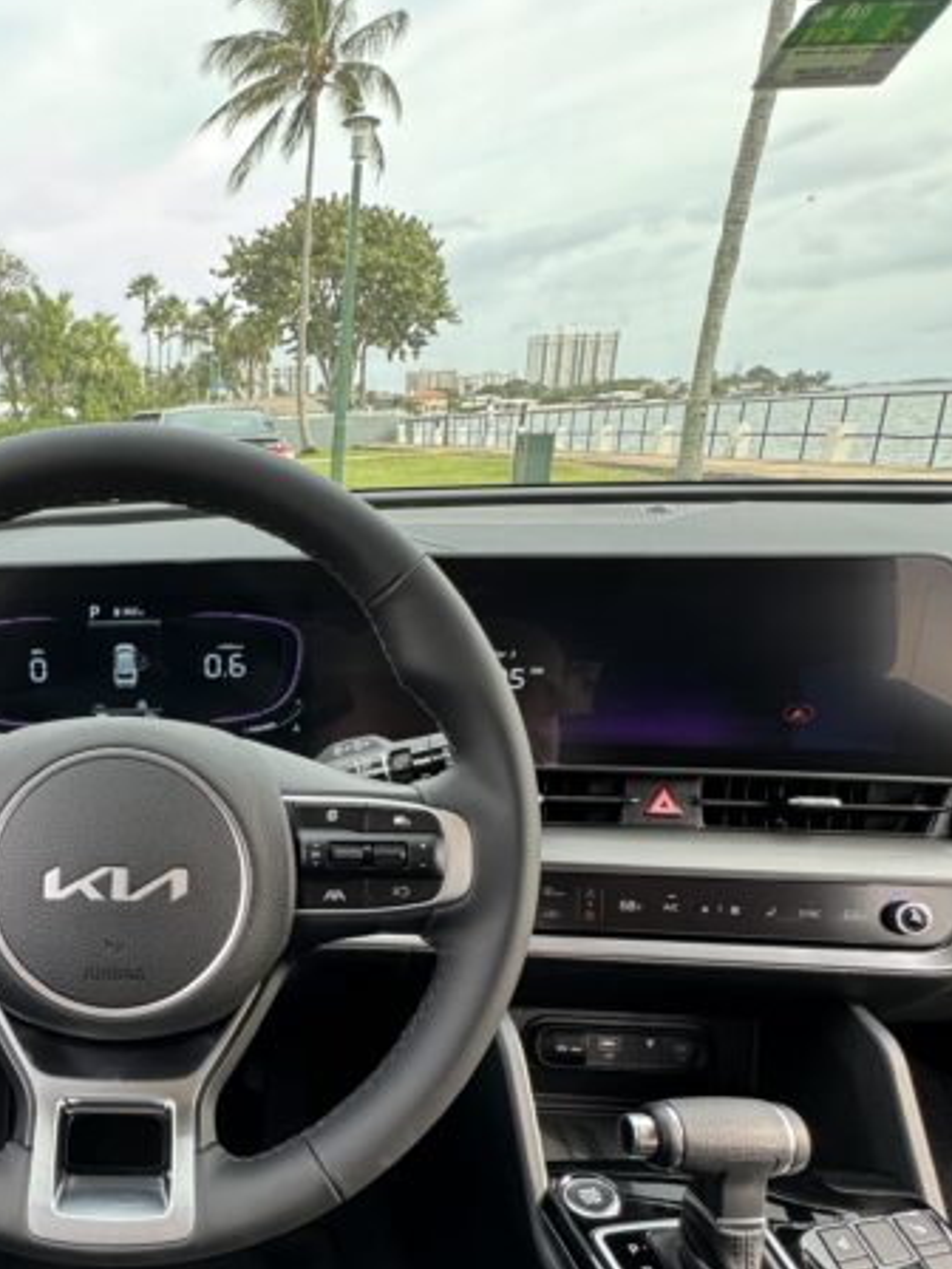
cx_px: 153
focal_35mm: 25
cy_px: 844
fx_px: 917
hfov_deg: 50.6
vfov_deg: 67.5
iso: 50
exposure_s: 1/99
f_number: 2.2
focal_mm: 2.22
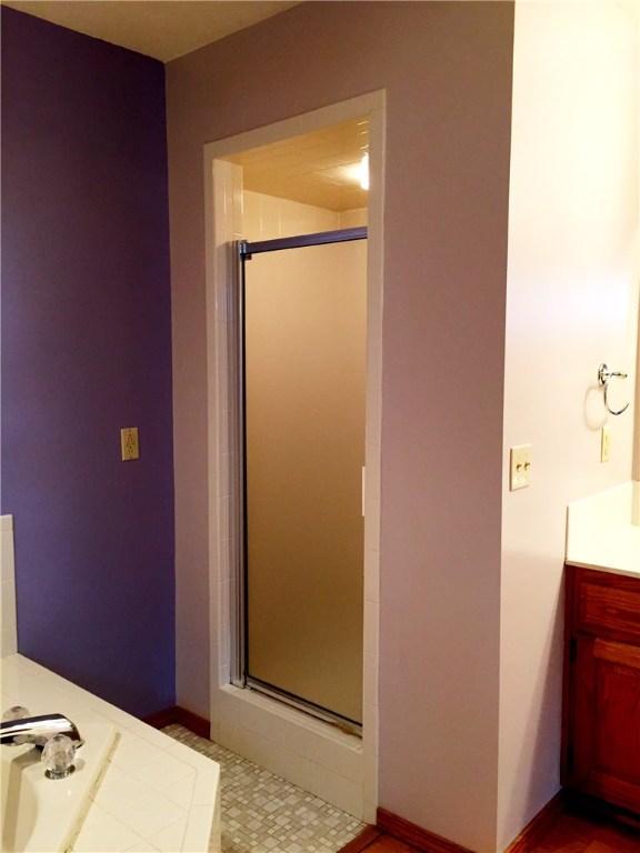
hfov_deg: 48.2
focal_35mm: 29
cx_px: 320
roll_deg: +0.5
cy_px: 426
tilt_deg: -5.1
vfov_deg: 61.7
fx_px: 715
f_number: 2.2
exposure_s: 1/33
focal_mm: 4.15
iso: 125
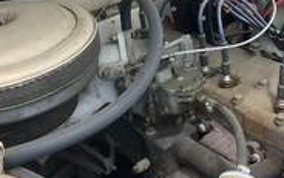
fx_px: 519
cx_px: 168
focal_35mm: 67
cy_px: 50
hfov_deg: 30.6
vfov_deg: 19.3
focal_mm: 3
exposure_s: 1/412
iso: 25
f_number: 1.8
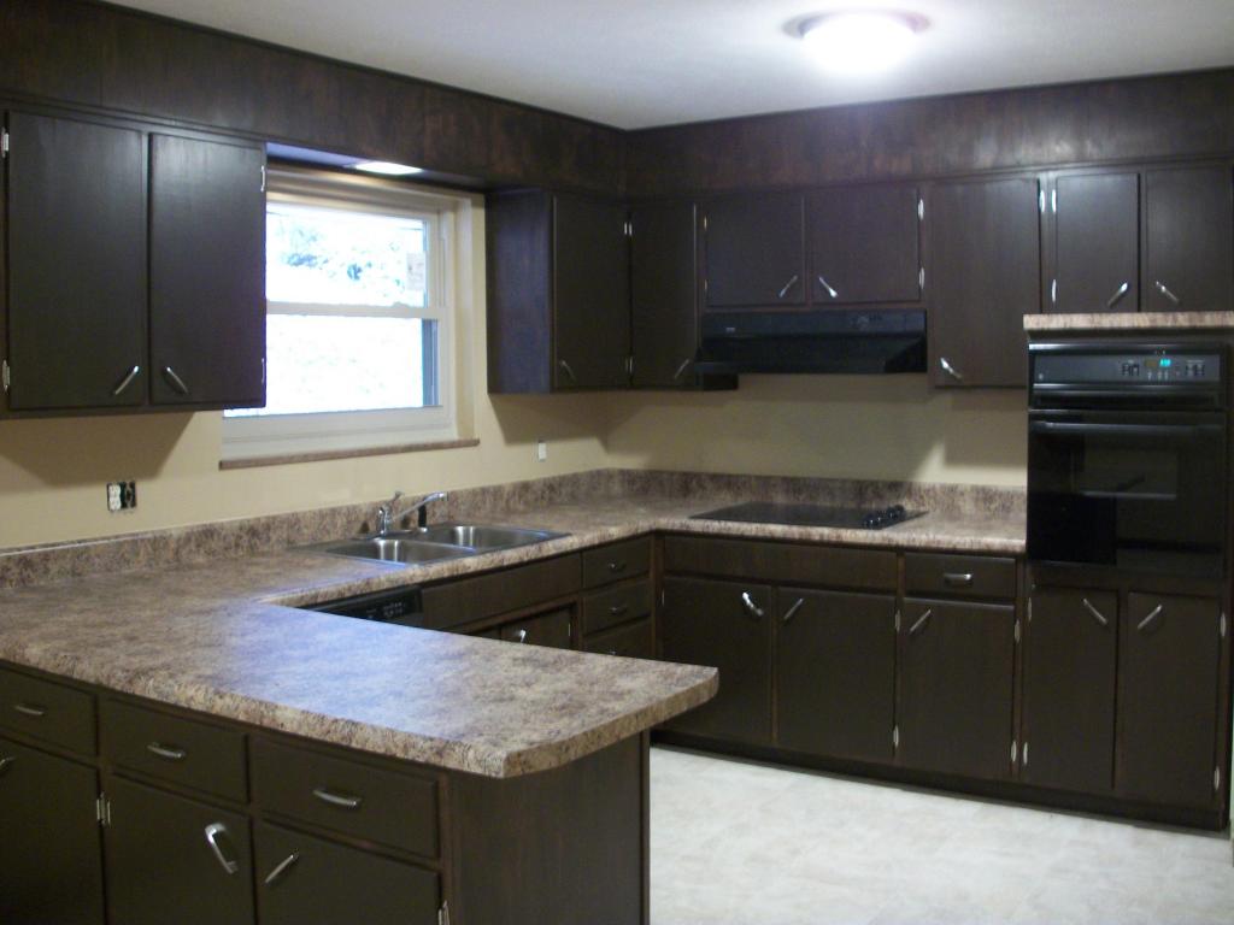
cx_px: 617
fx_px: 1248
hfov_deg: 52.6
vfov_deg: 40.7
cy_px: 462
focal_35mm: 35
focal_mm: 6.3
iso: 198
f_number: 3.1
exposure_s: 1/8
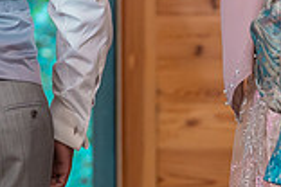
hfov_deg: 3.5
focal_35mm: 590
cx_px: -148
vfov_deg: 2.3
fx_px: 4605
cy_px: -142
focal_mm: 128
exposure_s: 1/200
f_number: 4
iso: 800
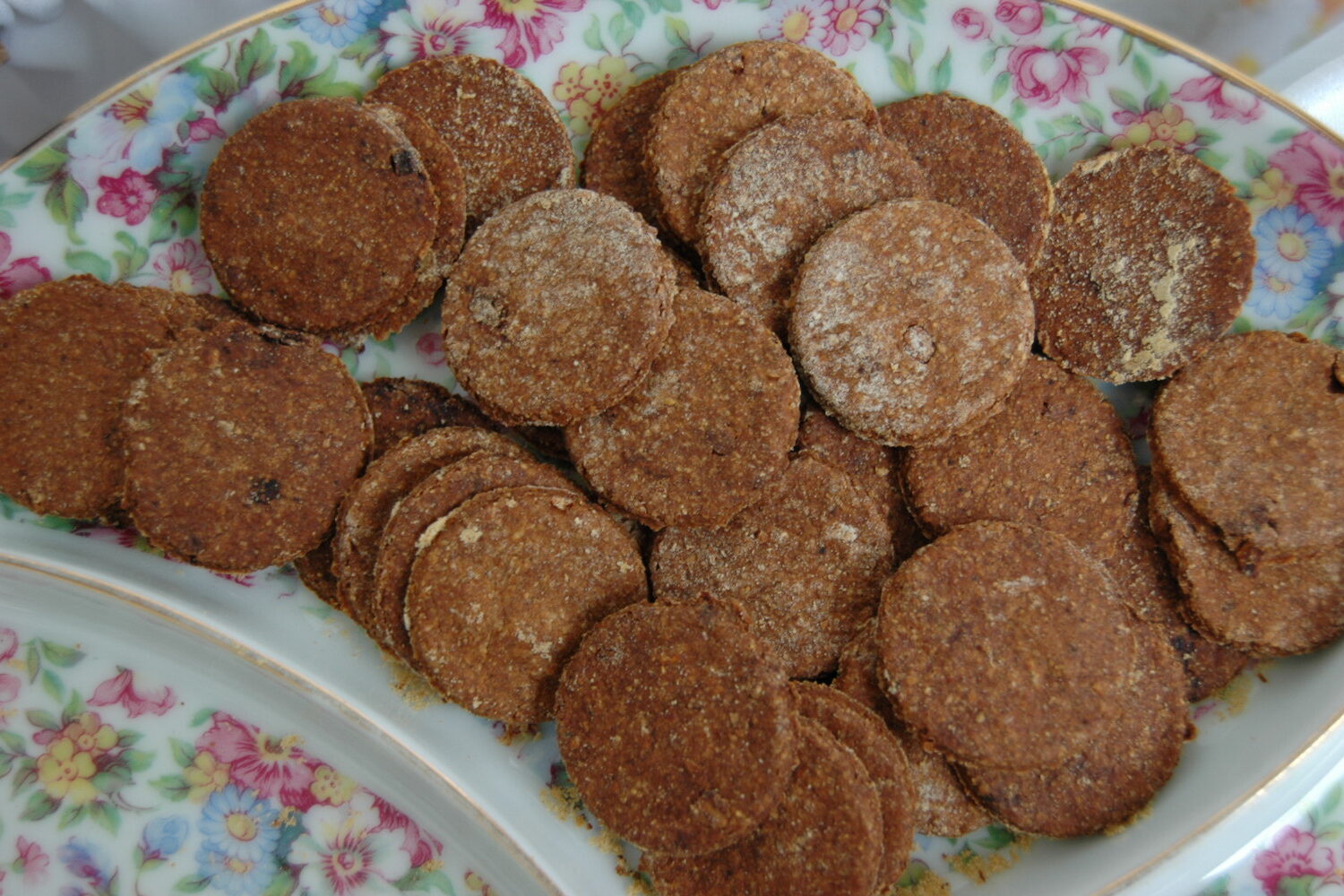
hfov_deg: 38.9
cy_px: 448
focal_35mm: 51
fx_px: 1904
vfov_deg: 26.5
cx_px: 672
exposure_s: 1/20
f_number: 4.5
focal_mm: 34
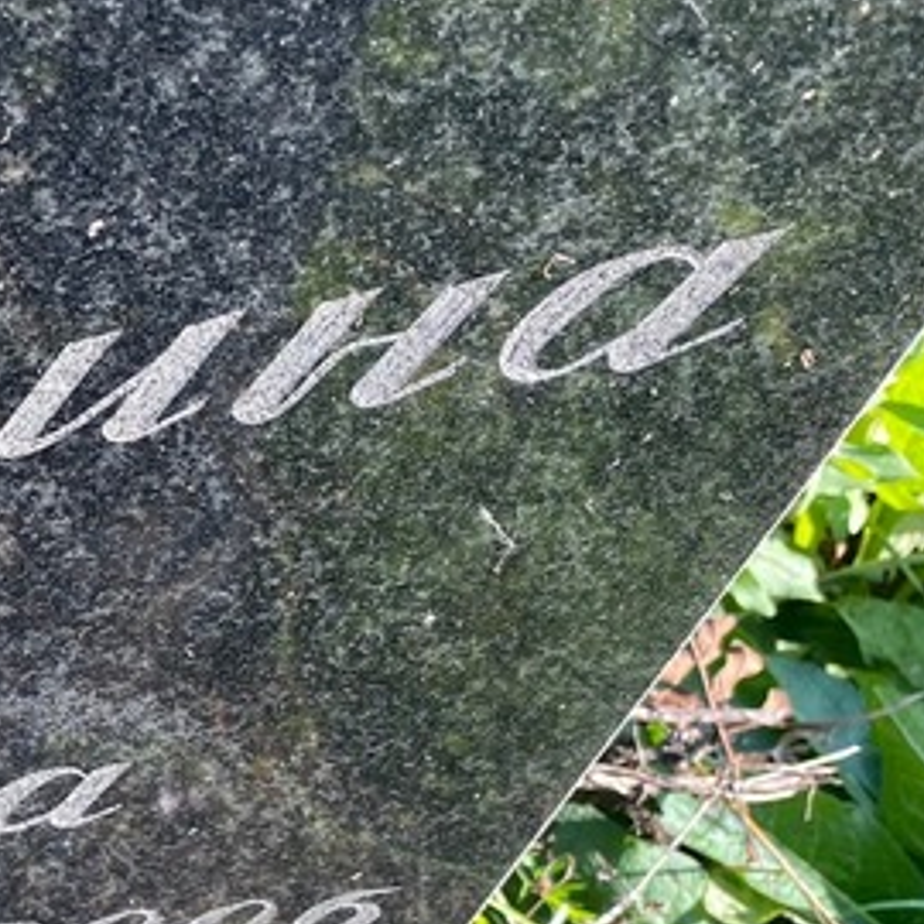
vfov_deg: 25.1
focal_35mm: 68
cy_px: 678
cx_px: -404
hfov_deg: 21.8
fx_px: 2054
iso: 32
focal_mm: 4.25
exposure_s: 1/291
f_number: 1.8
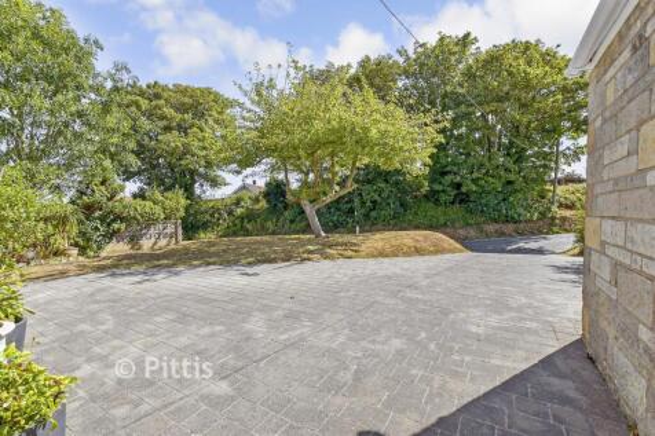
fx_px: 273
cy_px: 218
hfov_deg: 100.4
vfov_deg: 77.3
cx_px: 328
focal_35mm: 15
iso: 160
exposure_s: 1/250
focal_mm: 10
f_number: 8
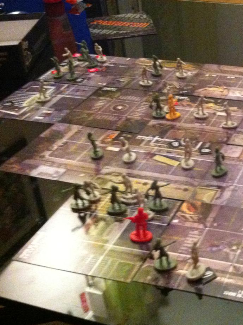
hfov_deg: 23.4
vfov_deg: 32.7
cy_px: 148
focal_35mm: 59
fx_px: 552
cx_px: 263
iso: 1000
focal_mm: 3.85
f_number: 2.8
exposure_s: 1/15
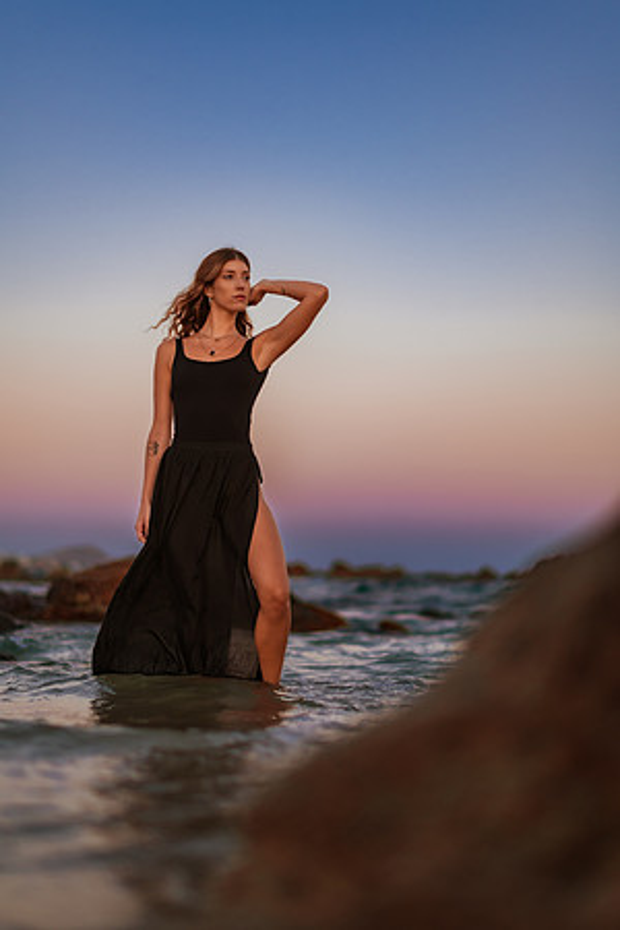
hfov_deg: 23.4
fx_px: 1498
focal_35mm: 58
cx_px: 310
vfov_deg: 34.5
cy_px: 465
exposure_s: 1/640
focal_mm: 58
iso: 200
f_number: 1.4
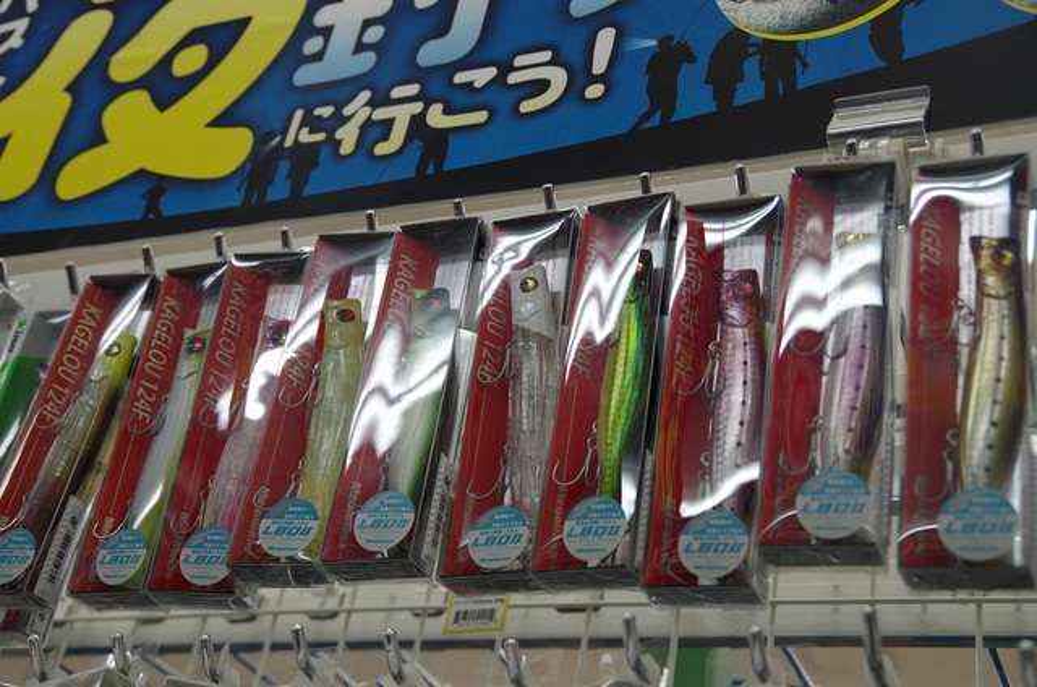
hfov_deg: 36.9
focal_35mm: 54
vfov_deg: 25.0
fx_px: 1552
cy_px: 344
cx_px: 518
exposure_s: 1/80
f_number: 6.3
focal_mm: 36
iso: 400
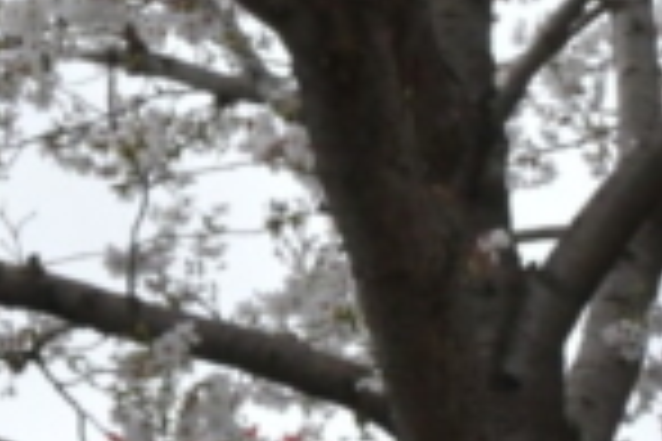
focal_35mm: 141
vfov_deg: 9.7
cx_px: 50
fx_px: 2593
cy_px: -14
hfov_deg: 14.4
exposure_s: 1/2000
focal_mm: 18
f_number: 22
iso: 4000
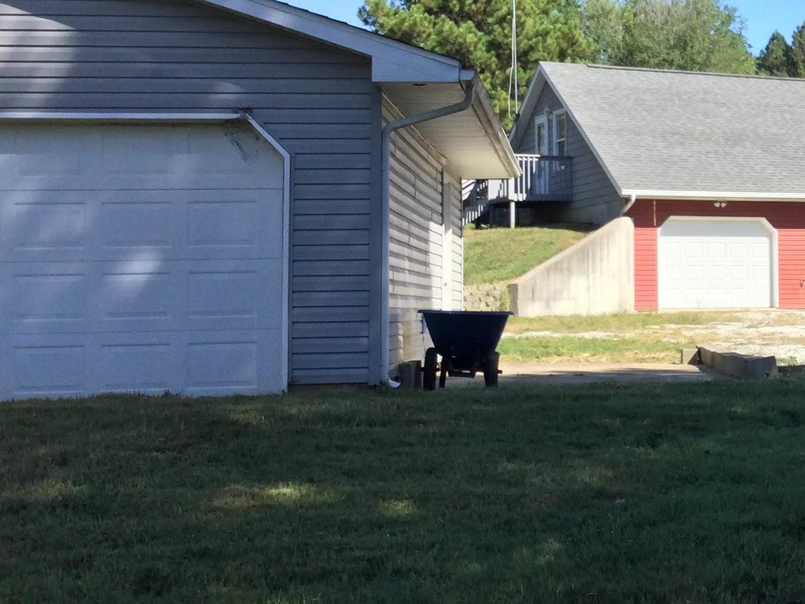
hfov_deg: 27.7
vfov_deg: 22.5
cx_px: 842
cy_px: 207
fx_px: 1512
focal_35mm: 65
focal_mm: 3.3
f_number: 2.4
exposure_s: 1/702
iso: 25
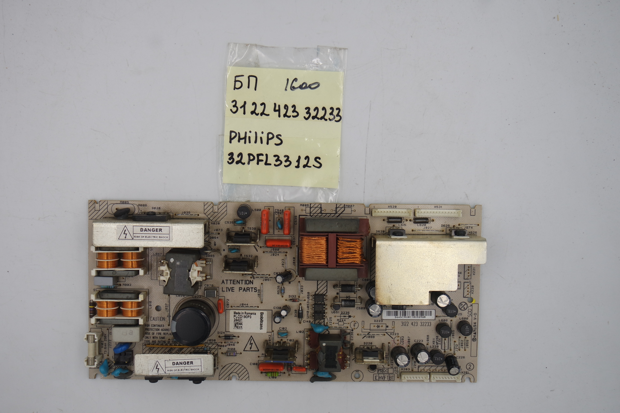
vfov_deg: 30.5
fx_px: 758
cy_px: 207
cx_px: 311
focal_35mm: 44
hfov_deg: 44.5
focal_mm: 16
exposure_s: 1/100
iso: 160
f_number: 5.6
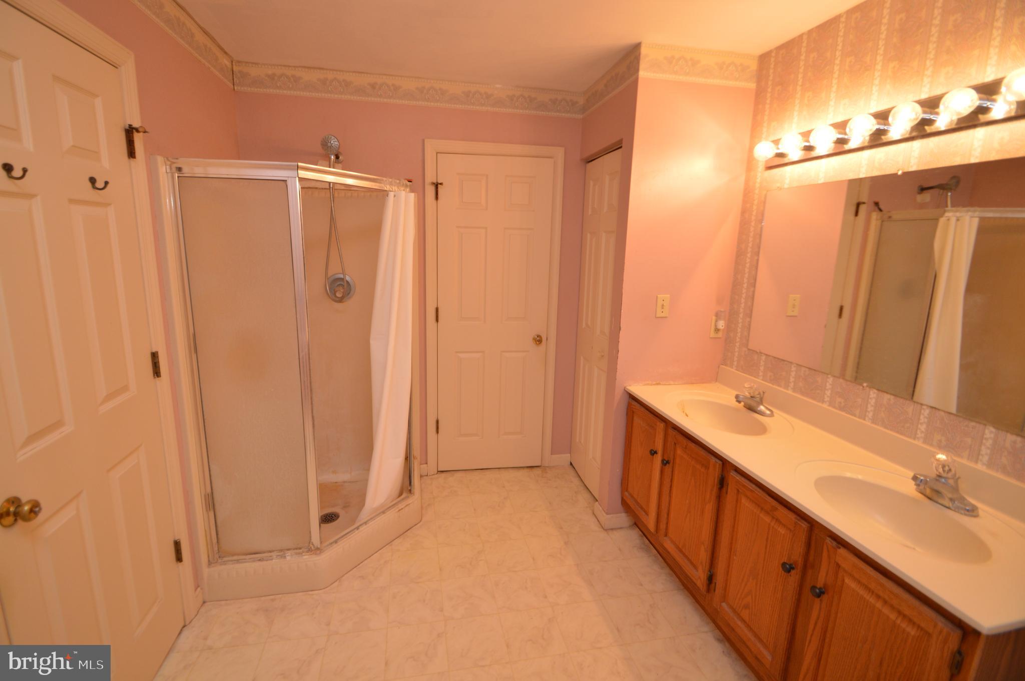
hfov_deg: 100.4
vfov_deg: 77.2
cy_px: 340
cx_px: 512
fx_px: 427
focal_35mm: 15
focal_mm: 10
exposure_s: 1/60
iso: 400
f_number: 4
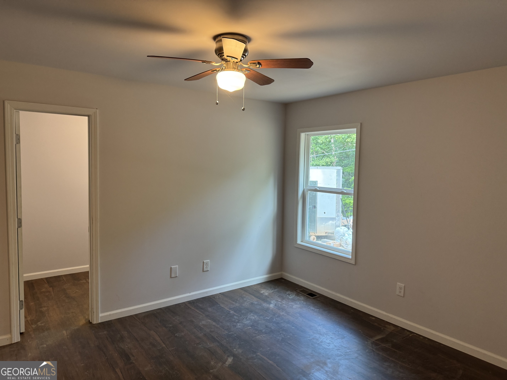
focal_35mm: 24
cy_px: 190
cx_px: 254
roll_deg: -1.5
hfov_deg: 71.6
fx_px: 352
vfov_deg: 56.8
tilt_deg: -4.3
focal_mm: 6.76
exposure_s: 1/60
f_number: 1.78
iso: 160
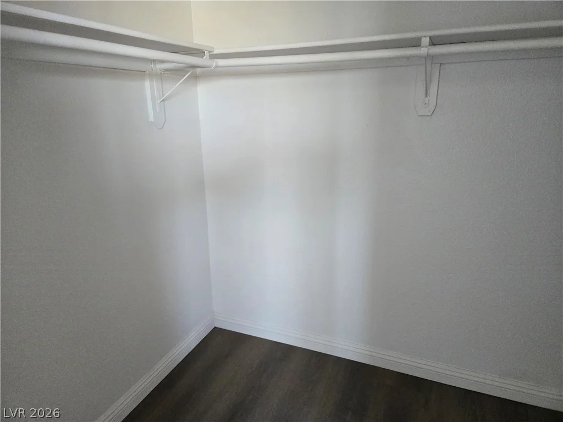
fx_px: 374
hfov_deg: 73.9
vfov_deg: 58.9
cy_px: 211
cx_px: 282
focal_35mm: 23
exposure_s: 1/120
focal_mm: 5.4
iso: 640
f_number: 1.8
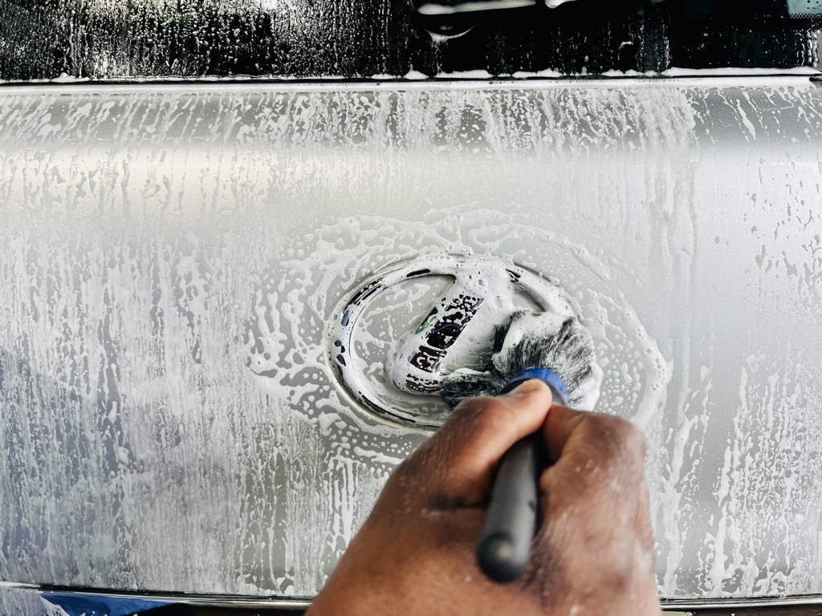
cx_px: 411
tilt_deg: -23.0
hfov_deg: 67.3
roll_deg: +0.4
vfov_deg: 53.1
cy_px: 308
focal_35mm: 26
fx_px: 617
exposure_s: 1/233
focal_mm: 5.7
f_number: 1.5
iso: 40
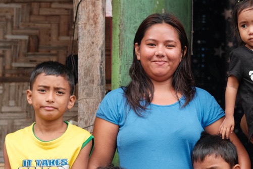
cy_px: 136
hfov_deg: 16.1
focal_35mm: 127
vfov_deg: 10.8
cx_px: 182
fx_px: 892
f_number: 2.8
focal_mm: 35
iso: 320
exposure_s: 1/300
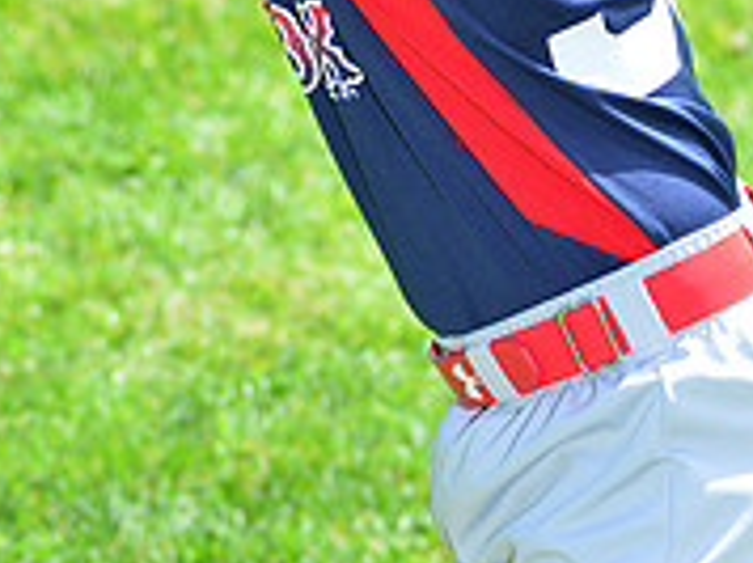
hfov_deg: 5.8
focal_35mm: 345
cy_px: -229
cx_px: 328
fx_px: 7495
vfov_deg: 4.3
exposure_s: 1/200
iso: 200
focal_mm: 110
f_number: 8
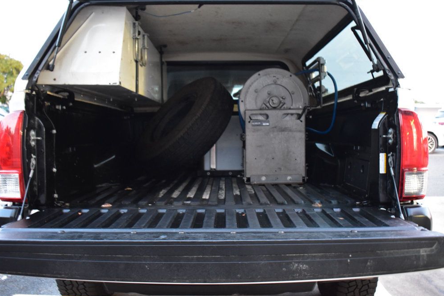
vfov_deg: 37.4
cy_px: 146
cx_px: 224
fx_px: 438
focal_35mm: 36
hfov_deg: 53.8
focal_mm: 23
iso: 1600
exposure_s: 1/2.5
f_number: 3.8
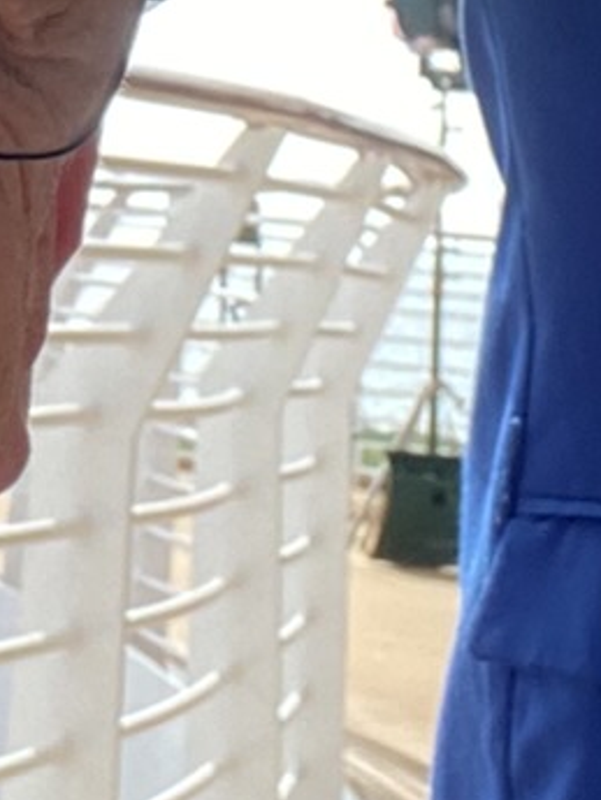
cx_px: -418
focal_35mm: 178
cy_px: -522
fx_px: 4118
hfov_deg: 8.1
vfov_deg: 10.6
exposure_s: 1/234
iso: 25
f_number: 2.2
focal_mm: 2.71
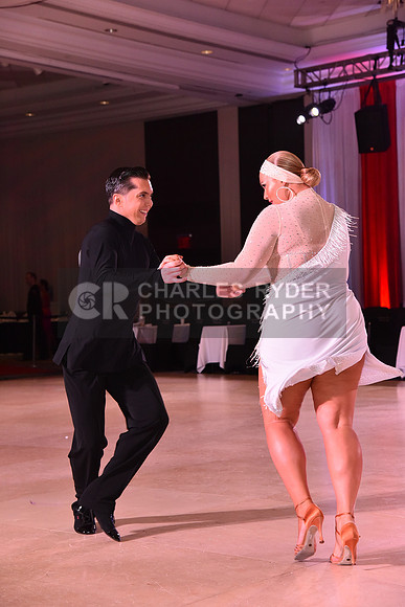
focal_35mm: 70
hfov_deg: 19.5
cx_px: 202
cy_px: 304
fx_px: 1180
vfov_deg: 28.8
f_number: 5.6
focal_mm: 70
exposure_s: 1/320
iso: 2500
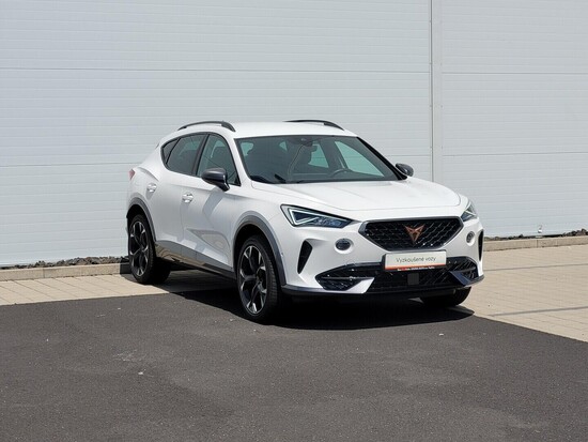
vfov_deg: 19.4
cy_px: 221
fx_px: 1292
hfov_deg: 25.6
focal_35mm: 76
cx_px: 294
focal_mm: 7.12
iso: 25
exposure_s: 1/2016
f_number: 2.4
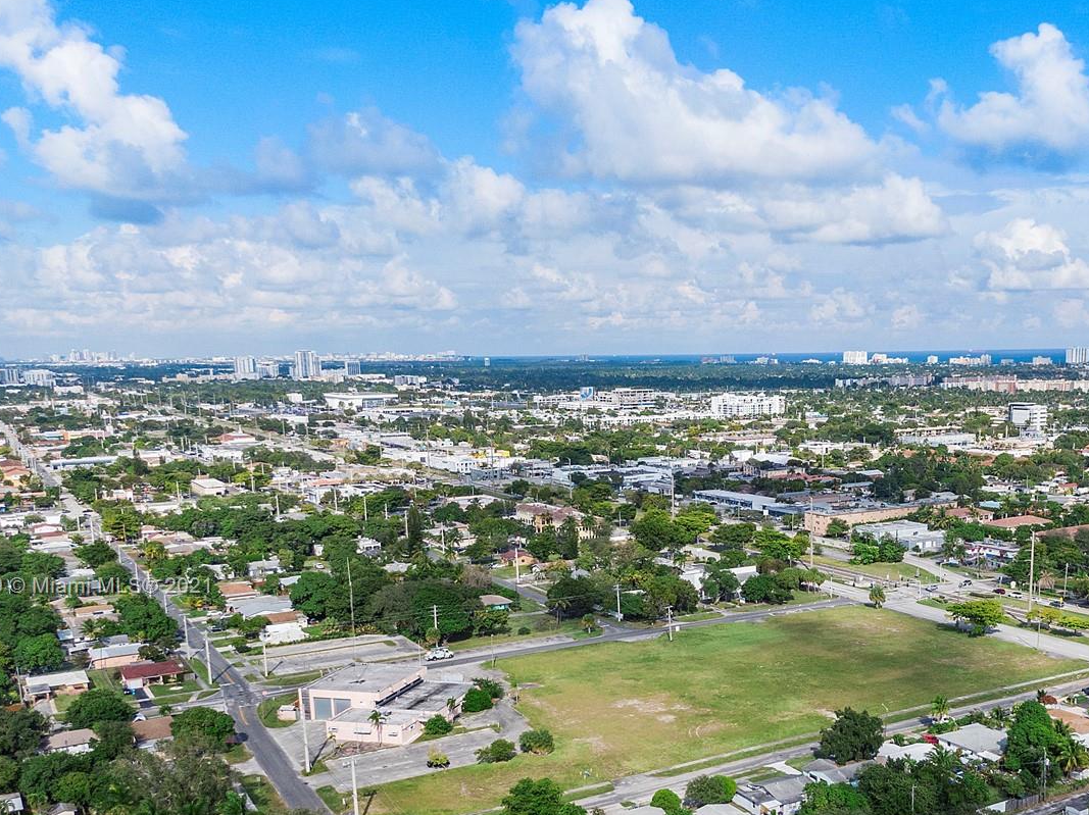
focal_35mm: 36
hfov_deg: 50.7
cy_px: 588
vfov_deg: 38.8
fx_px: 1132
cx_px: 703
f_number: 2.8
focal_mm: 4.39
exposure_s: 1/2000
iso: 100
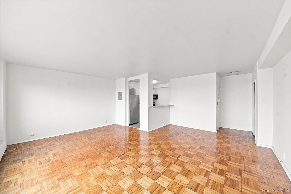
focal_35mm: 12
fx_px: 97
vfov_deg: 90.0
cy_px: 97
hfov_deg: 112.6
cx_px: 146
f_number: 9
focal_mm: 8
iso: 400
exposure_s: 1/640
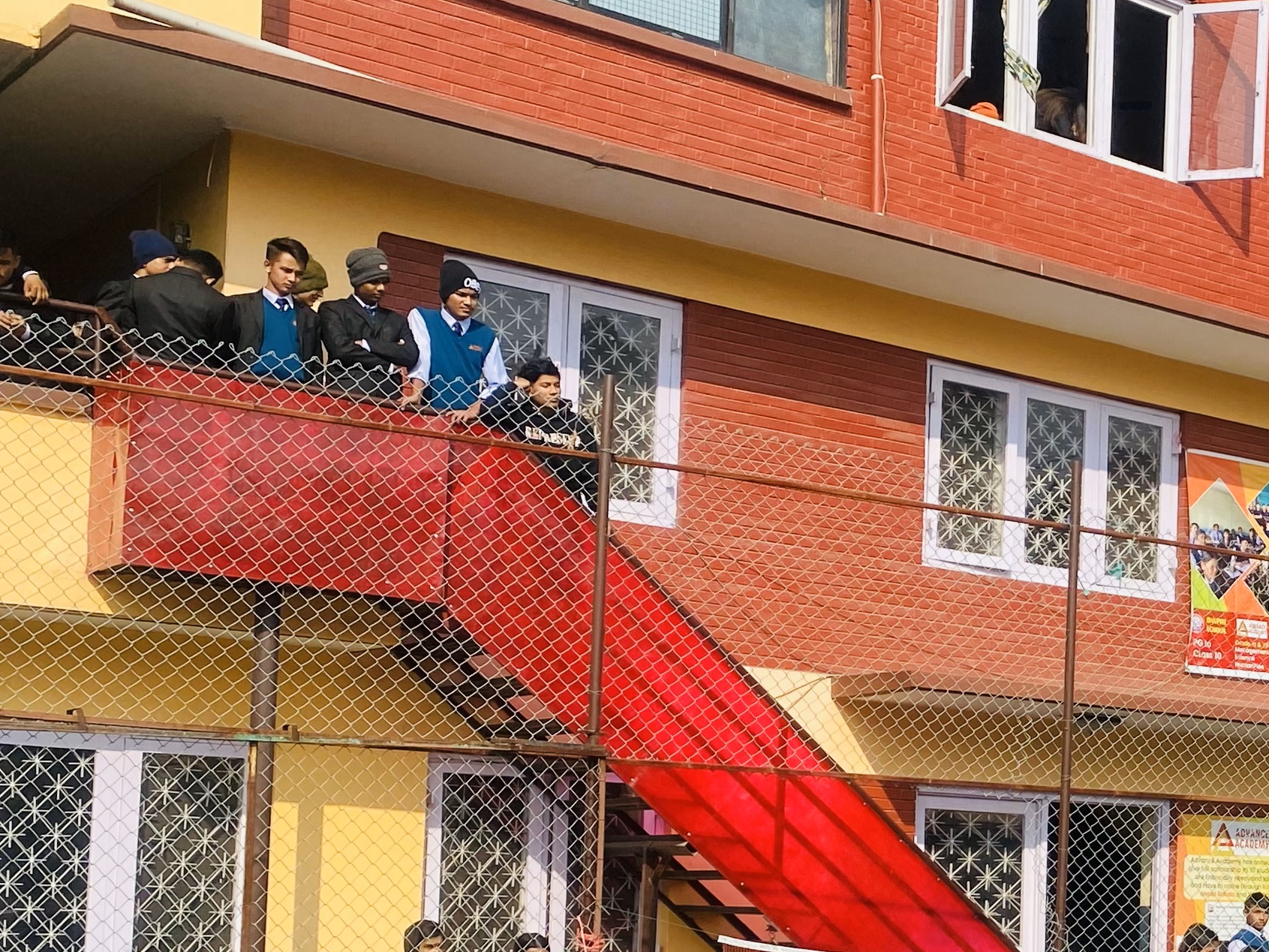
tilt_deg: +3.6
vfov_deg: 23.1
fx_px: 2273
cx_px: 1373
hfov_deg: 28.5
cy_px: 839
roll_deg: -0.7
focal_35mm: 62
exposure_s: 1/2625
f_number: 1.8
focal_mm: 4.25
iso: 32
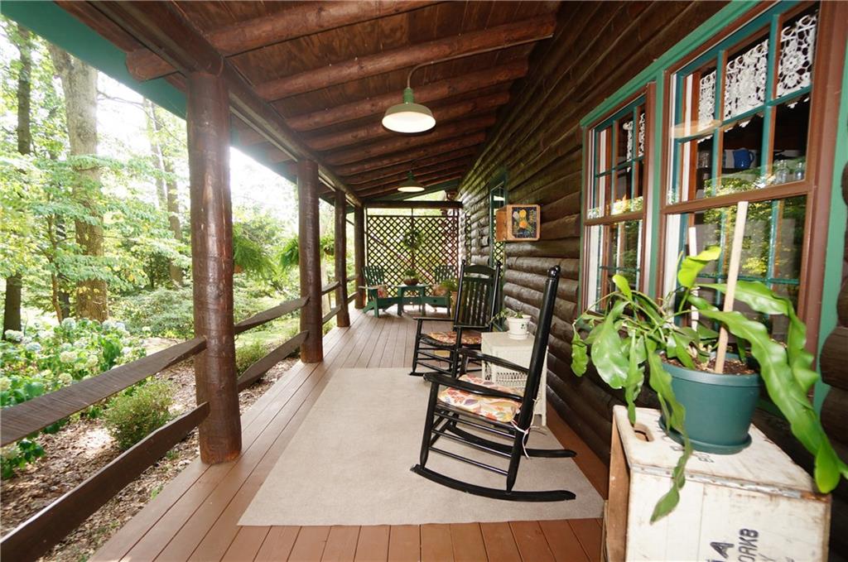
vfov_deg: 77.1
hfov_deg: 100.5
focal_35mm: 15
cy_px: 281
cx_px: 424
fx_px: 353
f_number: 4
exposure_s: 1/60
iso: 400
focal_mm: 10
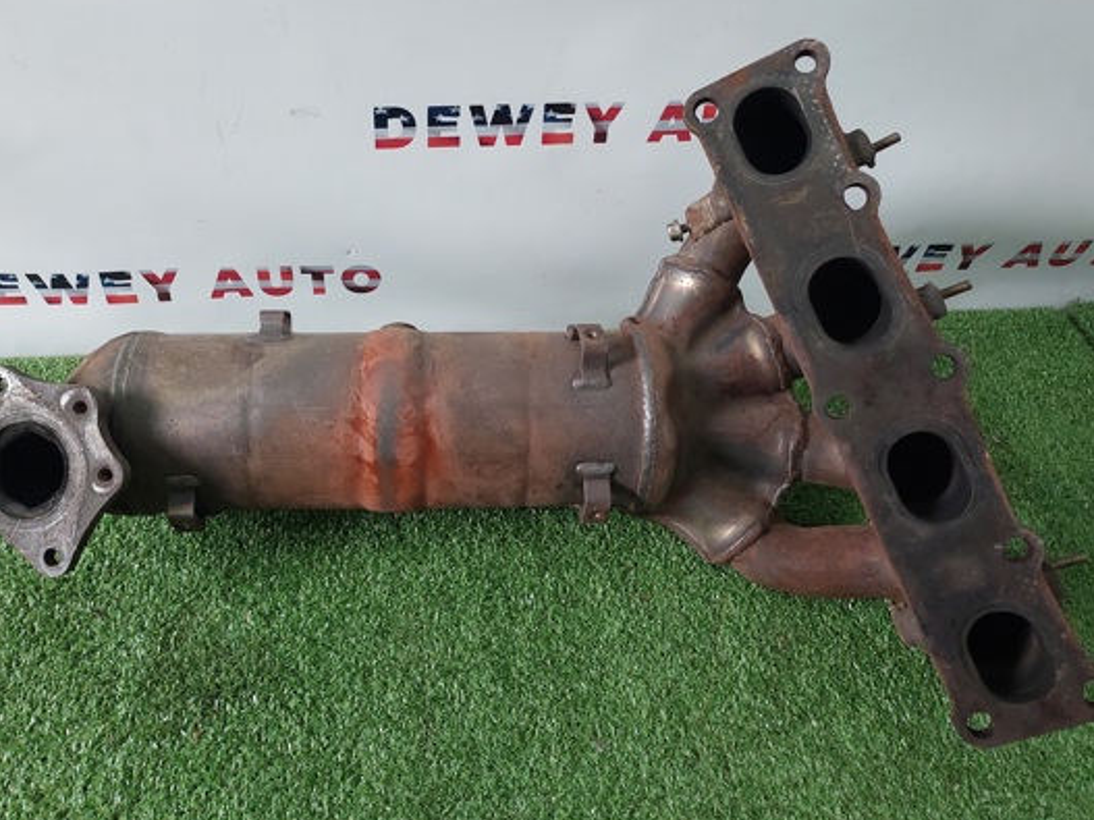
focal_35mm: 34
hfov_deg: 53.7
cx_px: 463
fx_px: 1074
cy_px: 370
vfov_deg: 41.7
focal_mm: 5.32
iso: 200
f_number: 1.8
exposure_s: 1/120
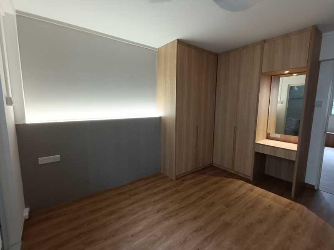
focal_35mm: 16
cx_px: 167
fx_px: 154
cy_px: 125
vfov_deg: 78.1
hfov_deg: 94.5
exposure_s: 1/33.3
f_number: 2.2
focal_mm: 1.68
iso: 691
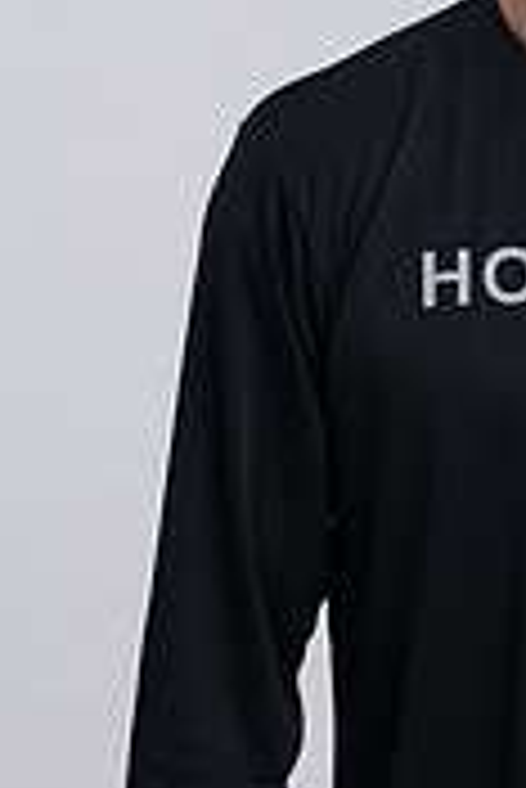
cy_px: 504
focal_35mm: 218
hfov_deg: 6.3
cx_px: 670
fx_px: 4768
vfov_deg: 9.4
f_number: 4
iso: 125
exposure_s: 1/125
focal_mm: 85
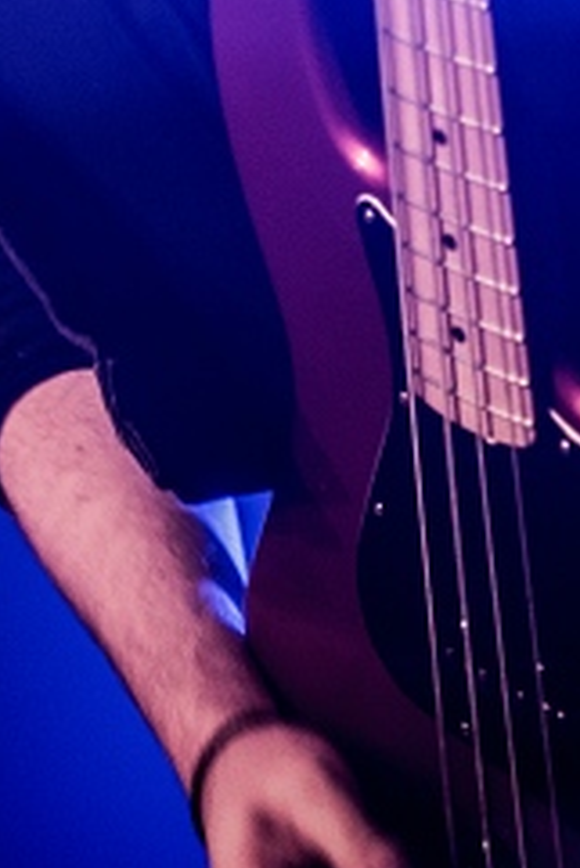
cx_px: -124
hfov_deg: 7.9
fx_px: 4175
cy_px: -407
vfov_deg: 11.4
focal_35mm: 173
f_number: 2.8
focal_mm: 58
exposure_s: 1/80
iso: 1600
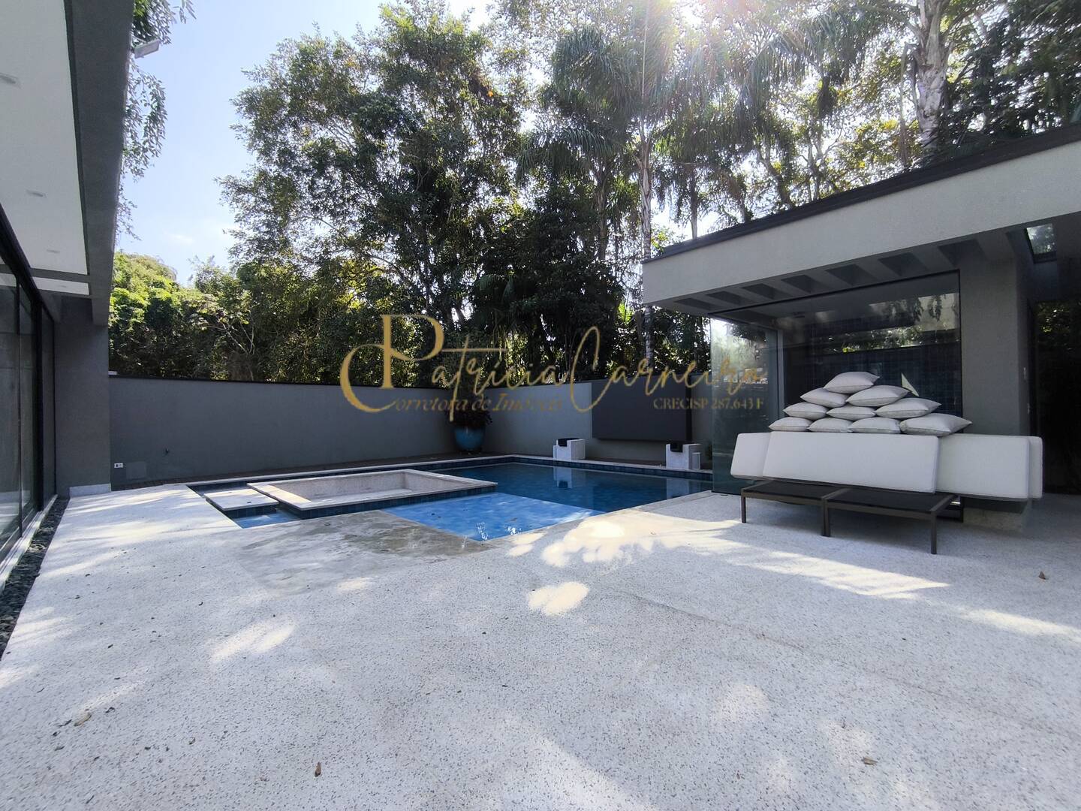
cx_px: 540
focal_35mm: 16
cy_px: 406
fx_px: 500
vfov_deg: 78.1
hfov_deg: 94.5
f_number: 2.2
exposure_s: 1/544
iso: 50
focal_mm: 1.65
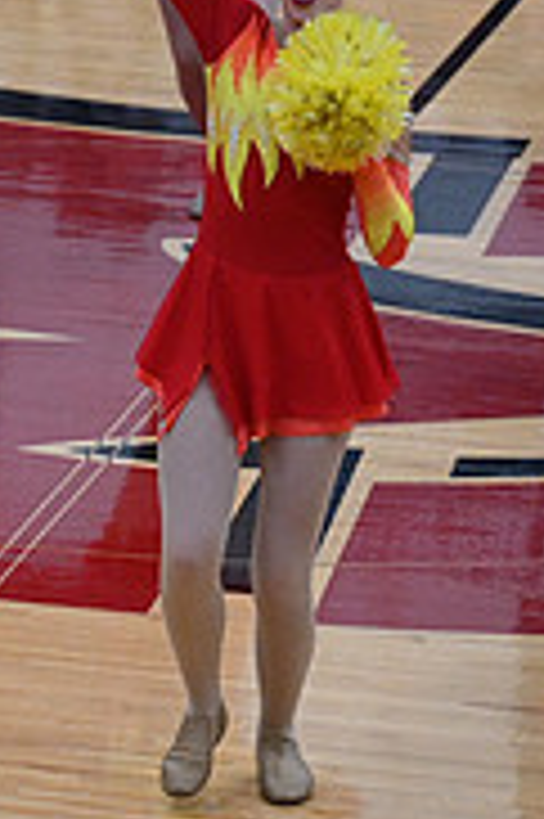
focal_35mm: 367
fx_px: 8334
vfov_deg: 5.6
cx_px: -728
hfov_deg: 3.7
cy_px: 83
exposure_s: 1/400
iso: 4000
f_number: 4
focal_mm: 115
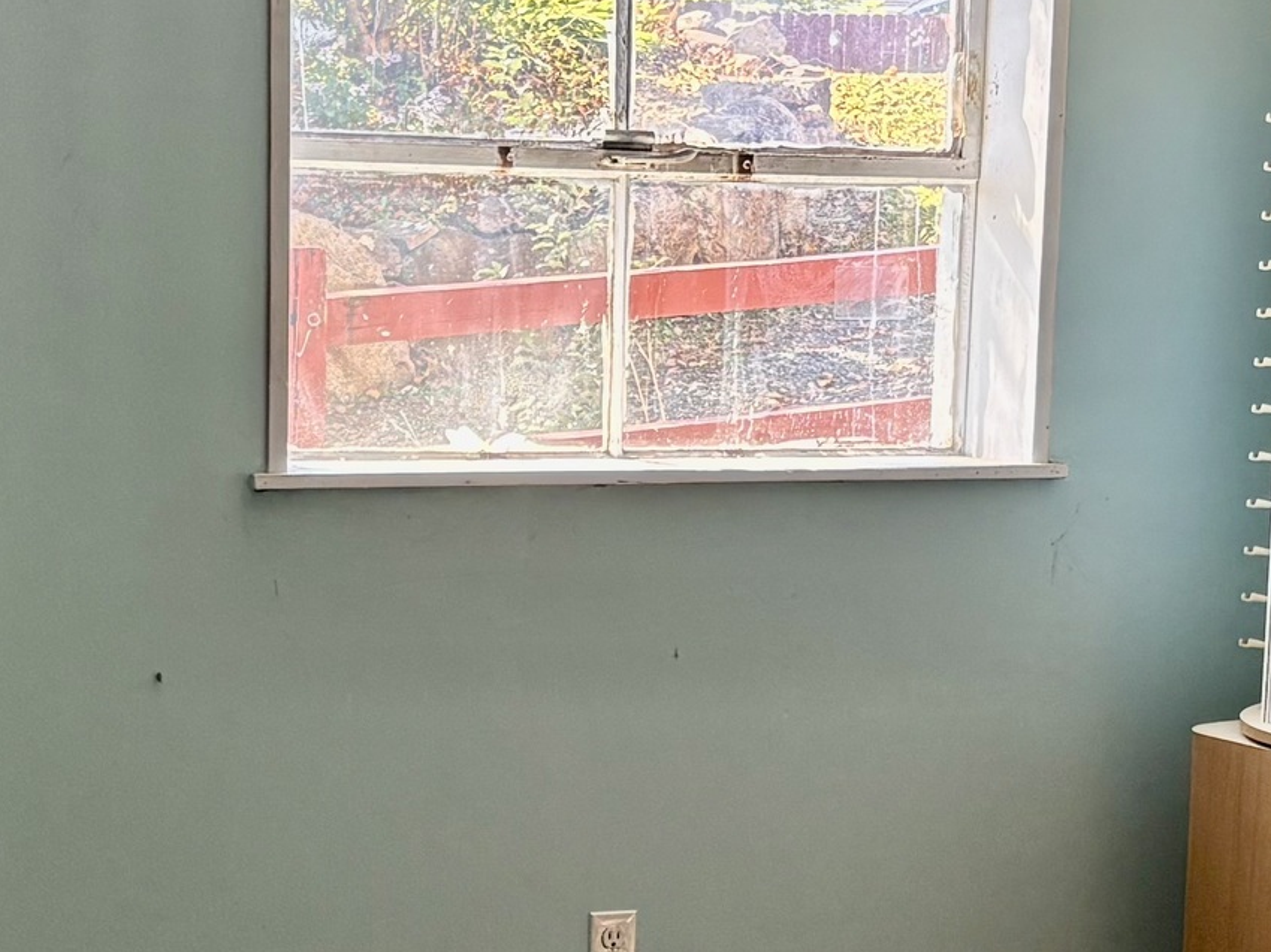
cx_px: 659
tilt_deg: -10.0
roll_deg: -1.4
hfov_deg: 20.9
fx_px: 3450
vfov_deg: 15.6
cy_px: 788
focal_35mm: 94
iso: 125
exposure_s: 1/96
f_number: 1.6
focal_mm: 5.96
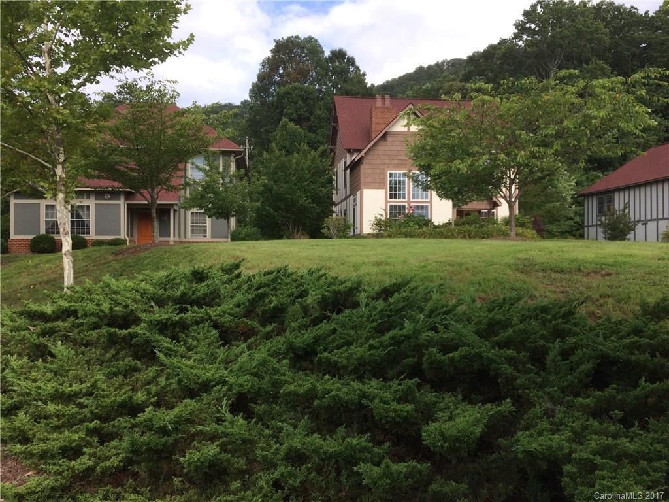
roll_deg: +0.5
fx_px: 560
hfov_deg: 61.7
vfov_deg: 48.2
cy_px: 251
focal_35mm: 29
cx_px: 334
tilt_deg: +1.6
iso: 32
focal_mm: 4.15
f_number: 2.2
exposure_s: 1/1053
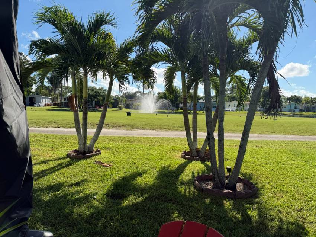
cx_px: 158
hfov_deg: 71.6
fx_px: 219
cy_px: 118
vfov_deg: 56.8
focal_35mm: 24
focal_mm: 6.76
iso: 80
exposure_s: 1/3425
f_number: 1.78
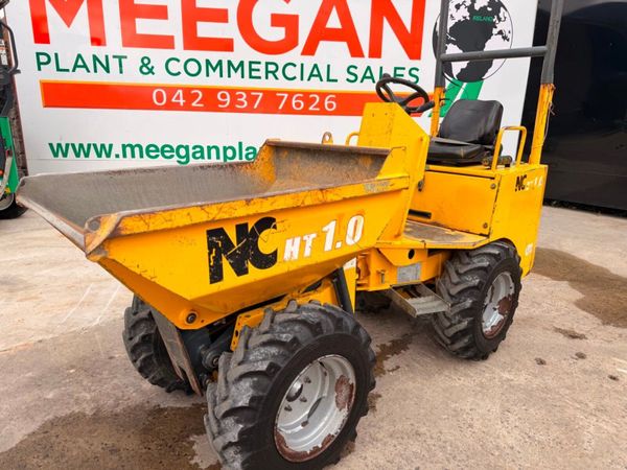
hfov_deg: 71.6
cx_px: 314
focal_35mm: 24
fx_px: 435
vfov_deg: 56.8
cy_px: 235
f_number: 1.78
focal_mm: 6.76
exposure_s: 1/1812
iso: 80
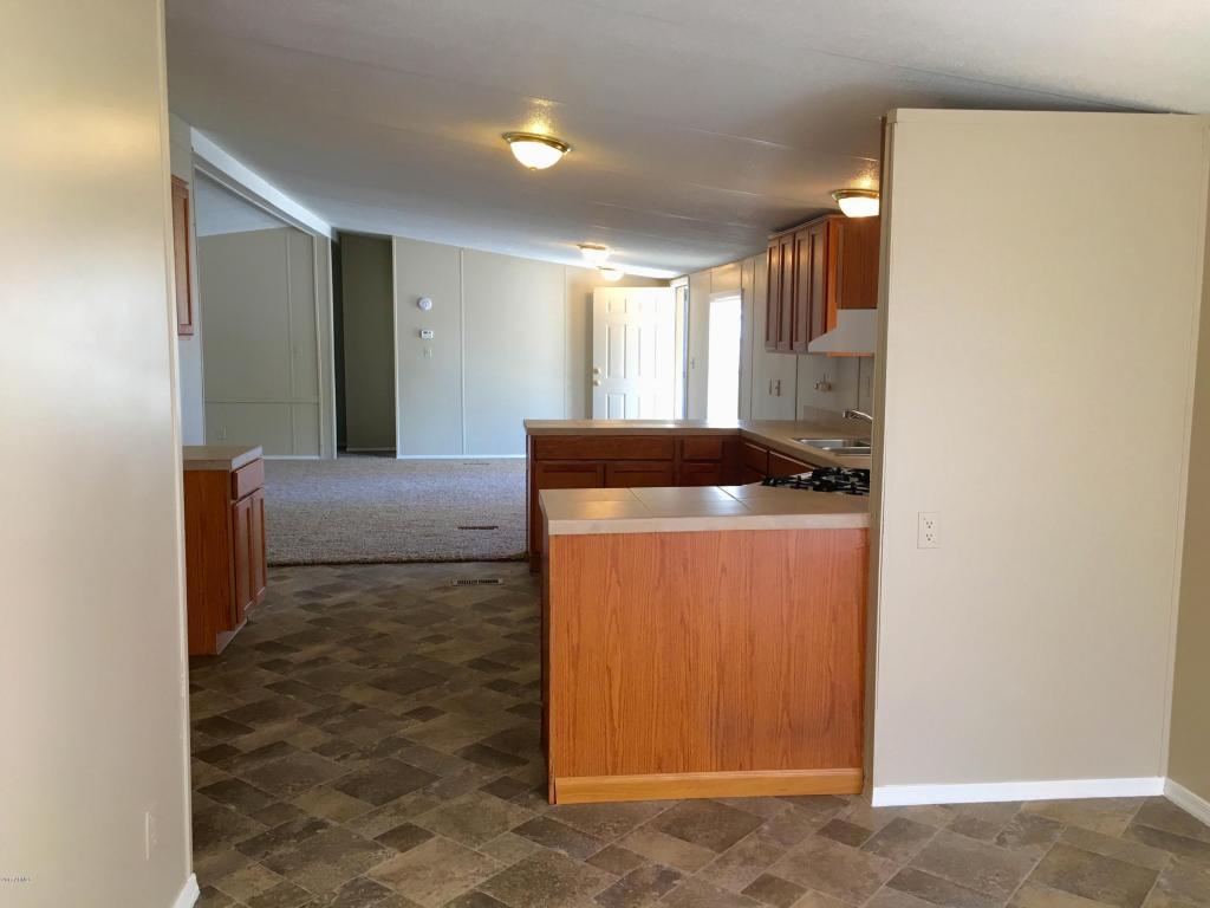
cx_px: 605
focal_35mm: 29
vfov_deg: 48.2
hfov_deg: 61.7
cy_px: 454
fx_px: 1014
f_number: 2.2
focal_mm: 4.15
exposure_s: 1/30
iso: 50
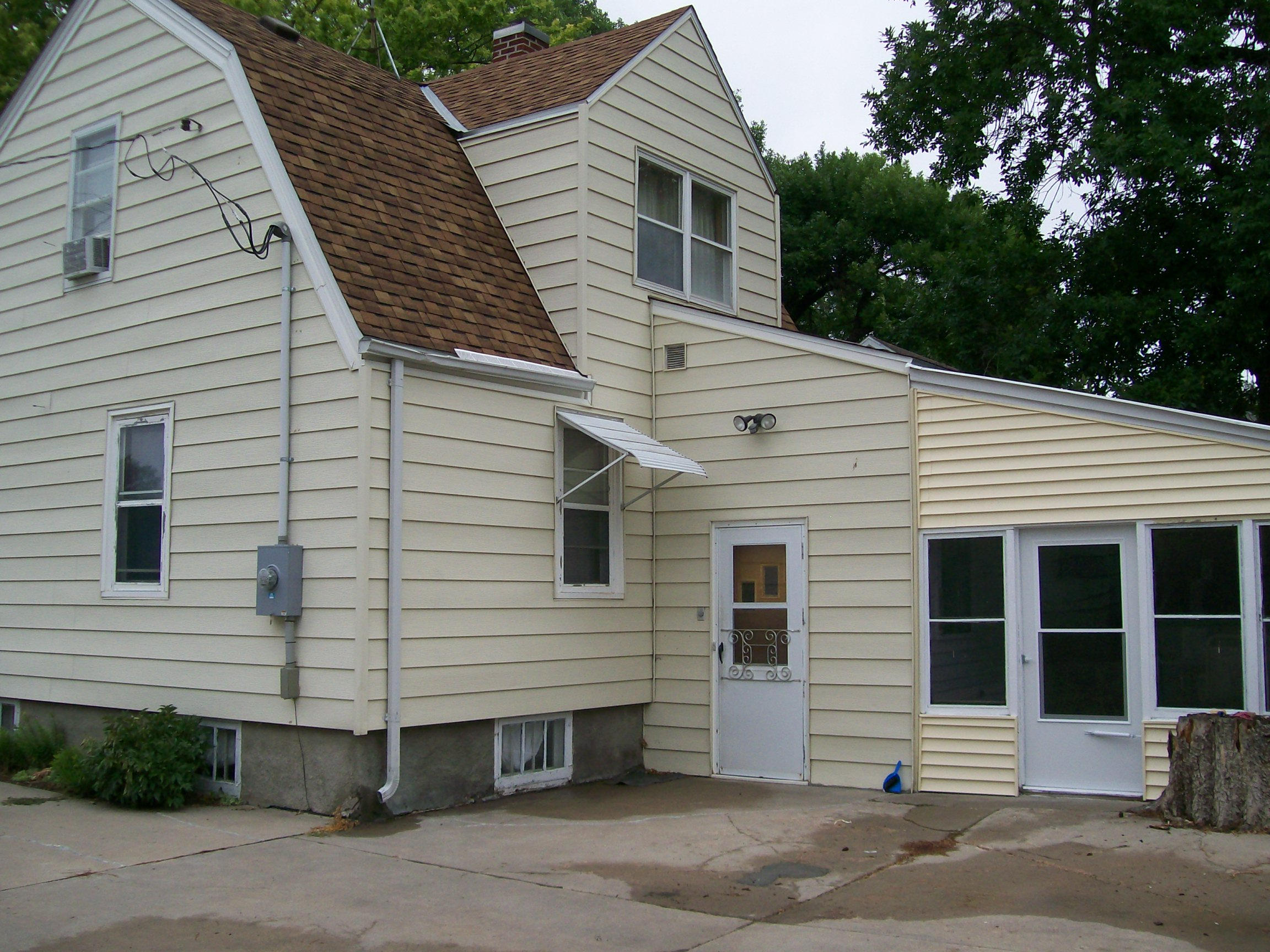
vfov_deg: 39.7
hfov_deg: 51.4
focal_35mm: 36
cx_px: 635
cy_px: 476
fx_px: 1321
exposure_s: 1/508
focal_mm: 6
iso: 80
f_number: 2.7
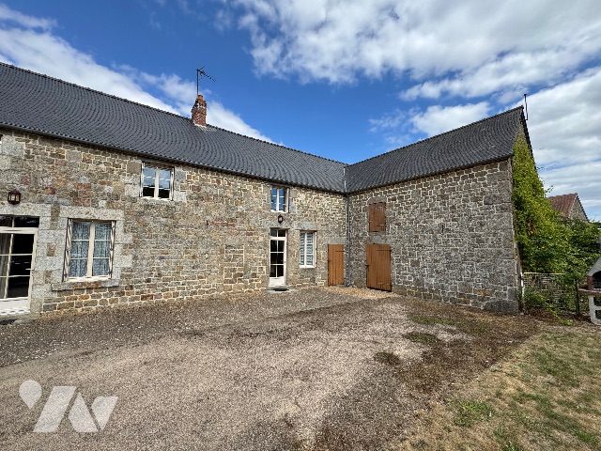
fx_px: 243
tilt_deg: +3.7
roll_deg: -1.2
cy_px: 226
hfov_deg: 102.1
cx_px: 300
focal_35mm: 14
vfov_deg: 85.7
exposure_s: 1/1236
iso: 40
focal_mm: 2.22
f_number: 2.2
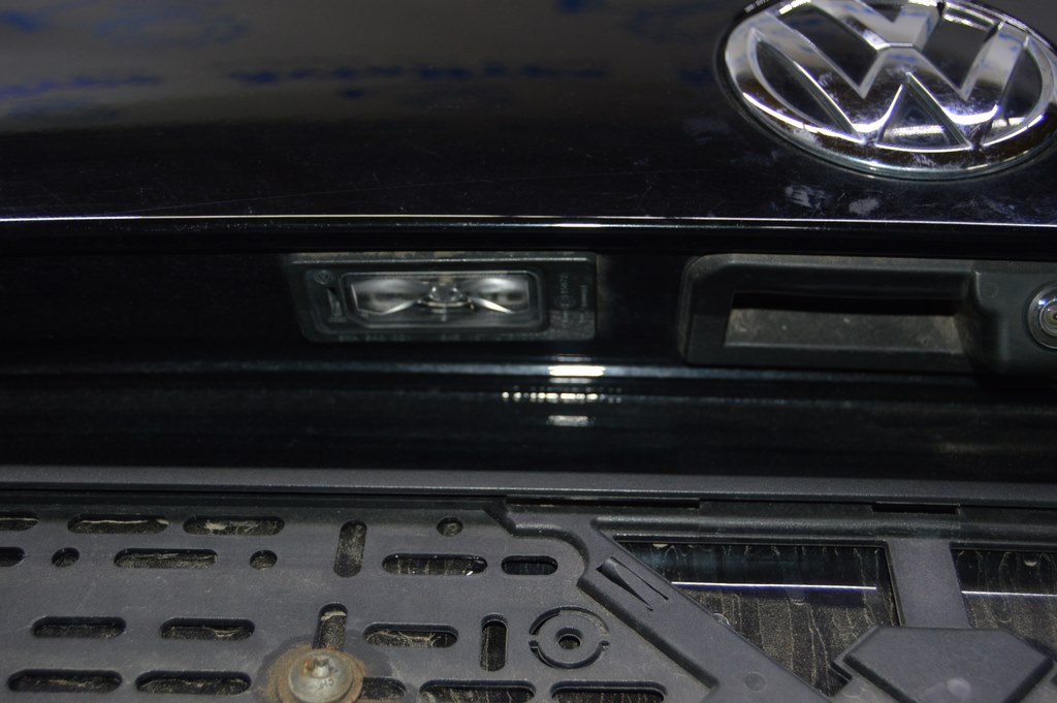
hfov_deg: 41.1
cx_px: 528
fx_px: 1408
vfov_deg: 28.0
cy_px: 352
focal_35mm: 48
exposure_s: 1/60
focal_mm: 32
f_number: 4.5
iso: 500
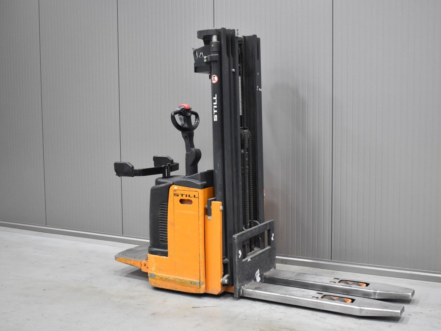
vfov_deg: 34.7
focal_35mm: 42
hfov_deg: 45.2
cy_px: 165
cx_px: 240
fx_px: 529
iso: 1600
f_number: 4
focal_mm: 25
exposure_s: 1/60
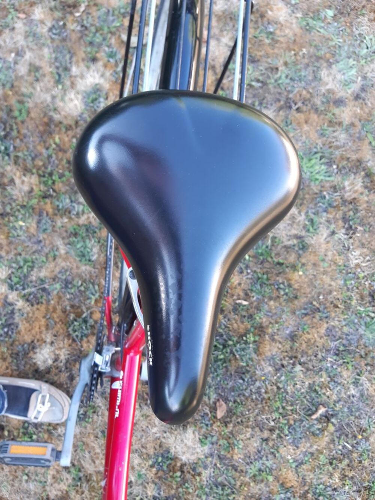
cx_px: 188
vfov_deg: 67.3
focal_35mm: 26
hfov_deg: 53.1
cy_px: 250
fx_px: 375
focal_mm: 3.92
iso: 64
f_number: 1.7
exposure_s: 1/100
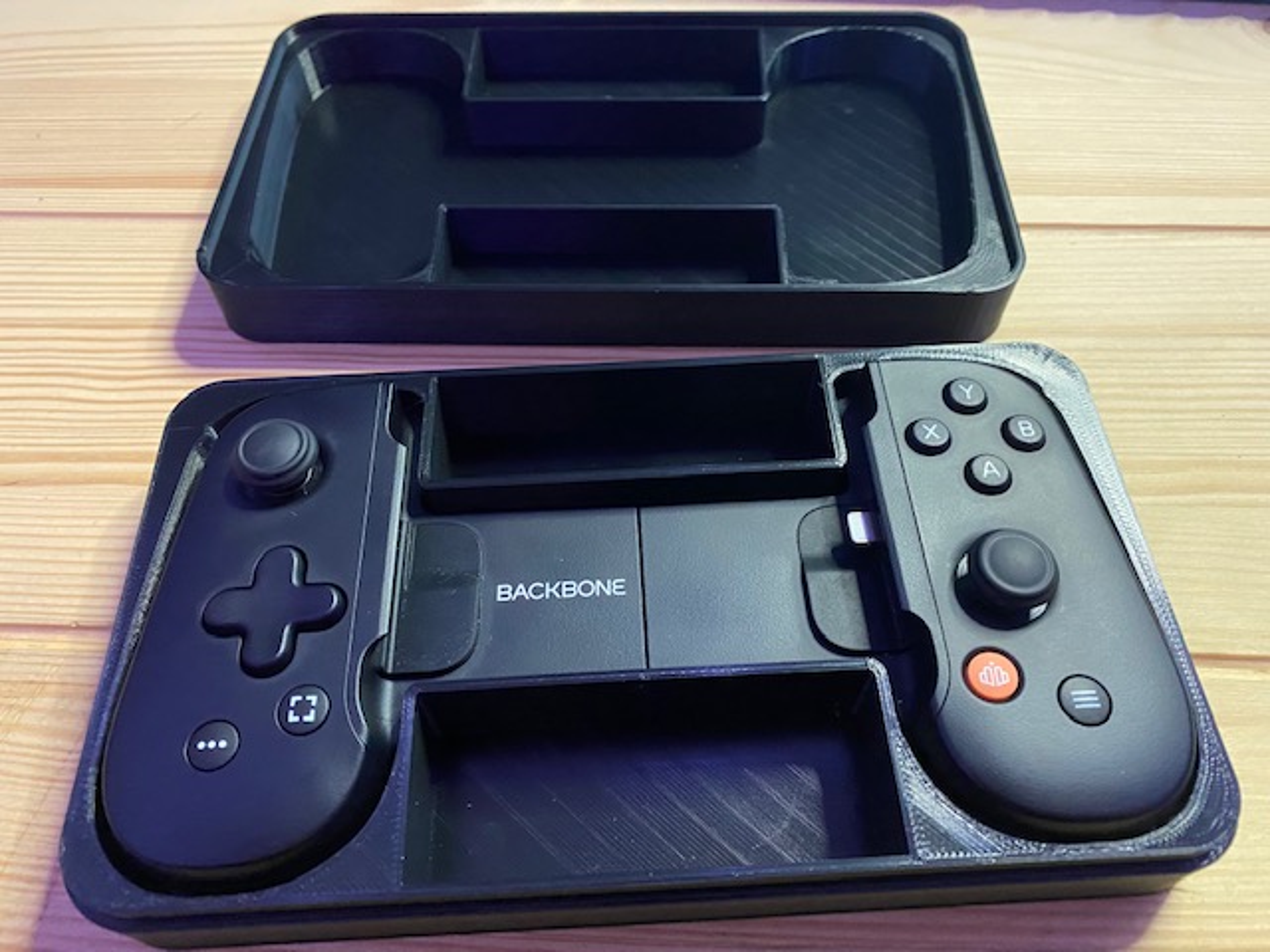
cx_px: 635
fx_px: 954
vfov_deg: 53.1
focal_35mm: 26
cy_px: 476
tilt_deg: -57.1
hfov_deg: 67.3
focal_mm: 4.25
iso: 800
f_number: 1.8
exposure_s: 1/30
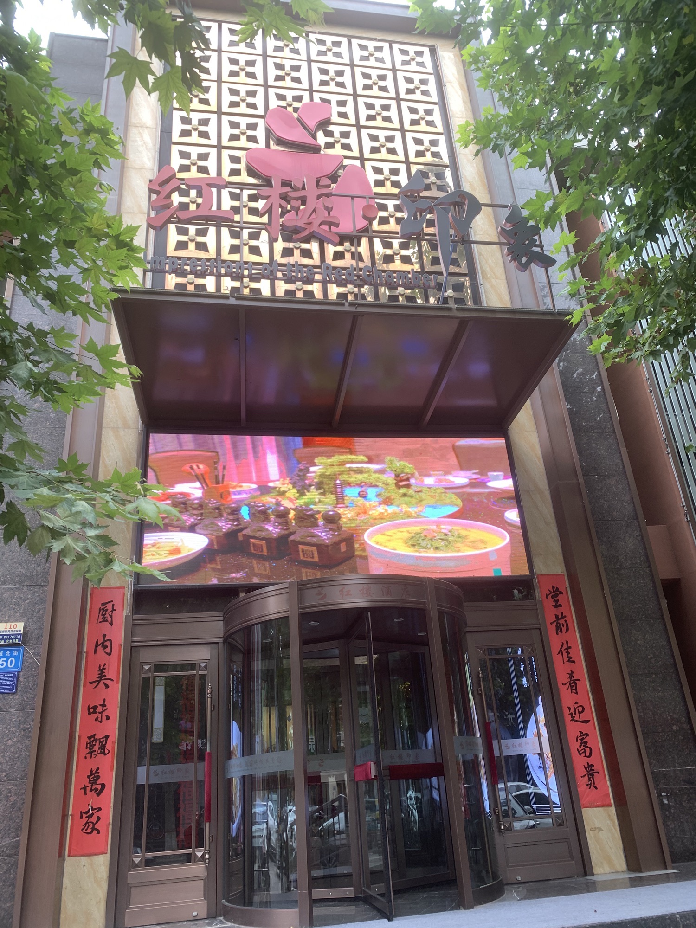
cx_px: 348
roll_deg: +6.1
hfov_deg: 53.1
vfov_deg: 67.3
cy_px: 464
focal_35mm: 26
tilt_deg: +28.5
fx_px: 697
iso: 25
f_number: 1.8
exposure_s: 1/131
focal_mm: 4.25
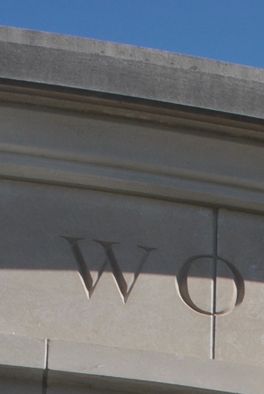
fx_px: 2406
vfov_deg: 8.6
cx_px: 473
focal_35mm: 220
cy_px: 927
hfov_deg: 6.2
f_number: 9
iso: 100
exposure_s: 1/320
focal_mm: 29
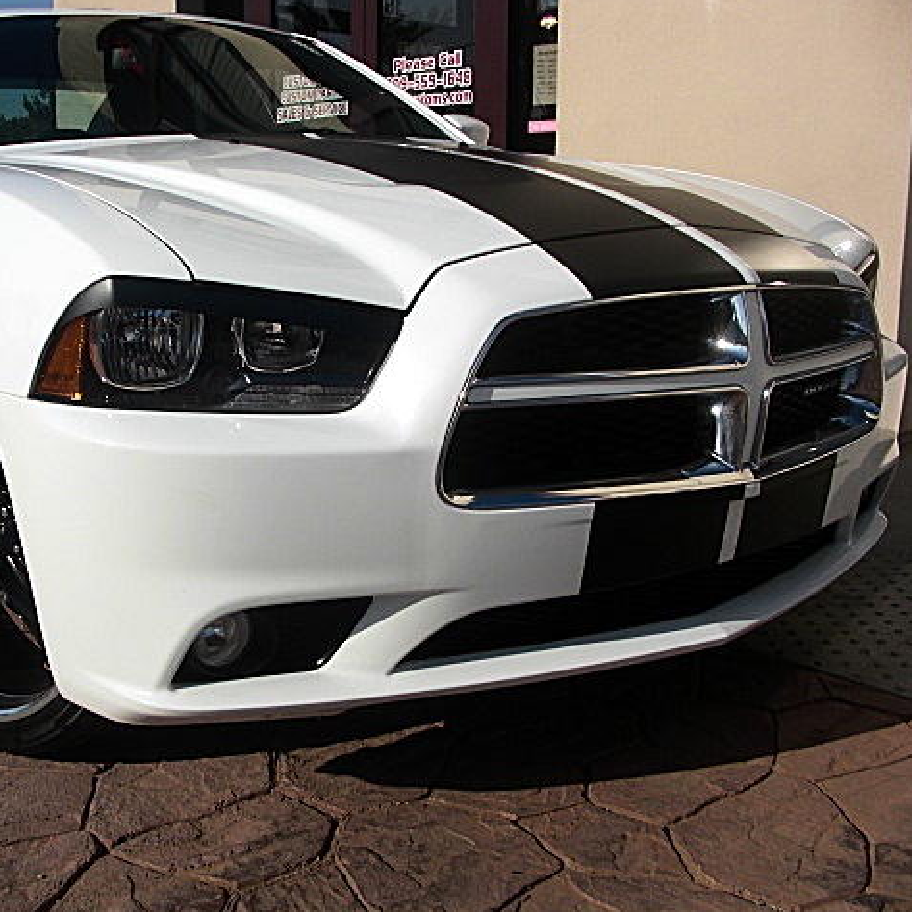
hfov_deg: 38.9
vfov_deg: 39.2
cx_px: 337
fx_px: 1282
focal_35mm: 43
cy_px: 454
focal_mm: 6.3
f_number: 7.9
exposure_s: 1/200
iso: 50
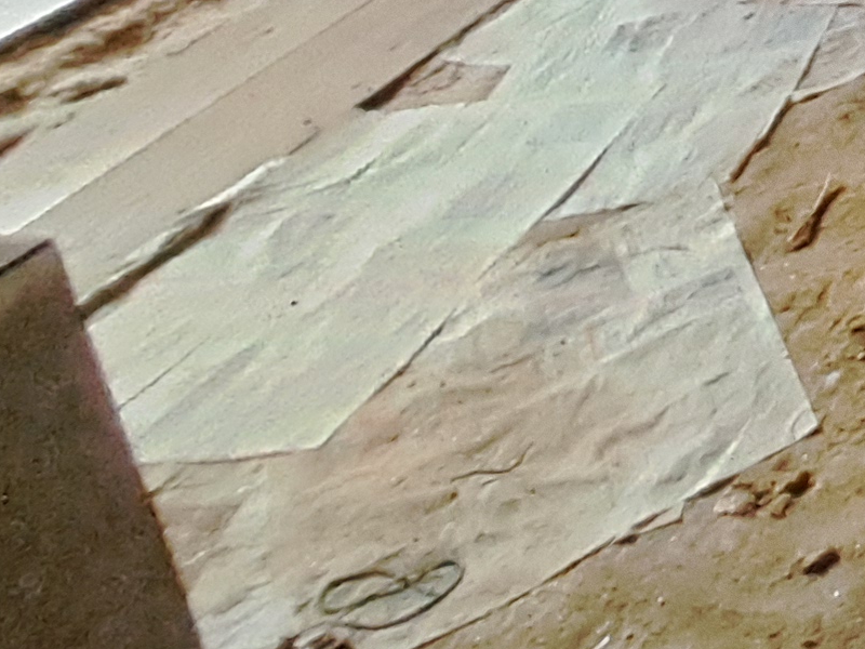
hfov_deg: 14.7
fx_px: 1624
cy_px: -813
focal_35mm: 65
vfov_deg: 15.4
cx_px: 2135
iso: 500
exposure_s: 1/20
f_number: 2.2
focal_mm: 1.74
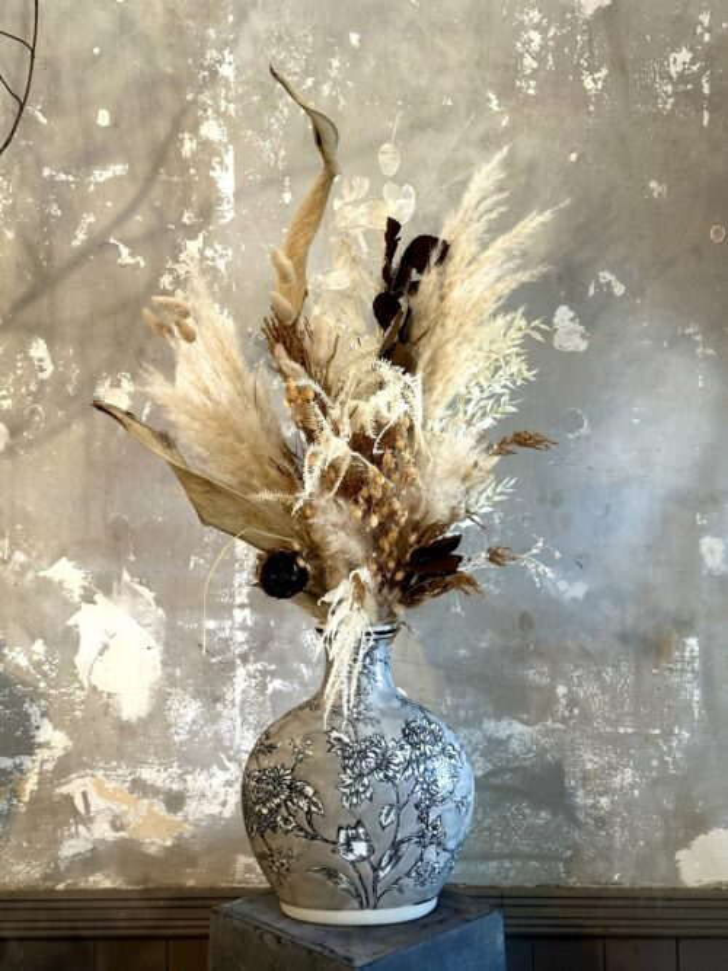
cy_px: 486
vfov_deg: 39.7
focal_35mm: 48
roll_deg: -0.9
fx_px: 1346
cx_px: 364
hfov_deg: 30.3
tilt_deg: -2.4
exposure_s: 1/33
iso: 250
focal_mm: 6.86
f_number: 1.78
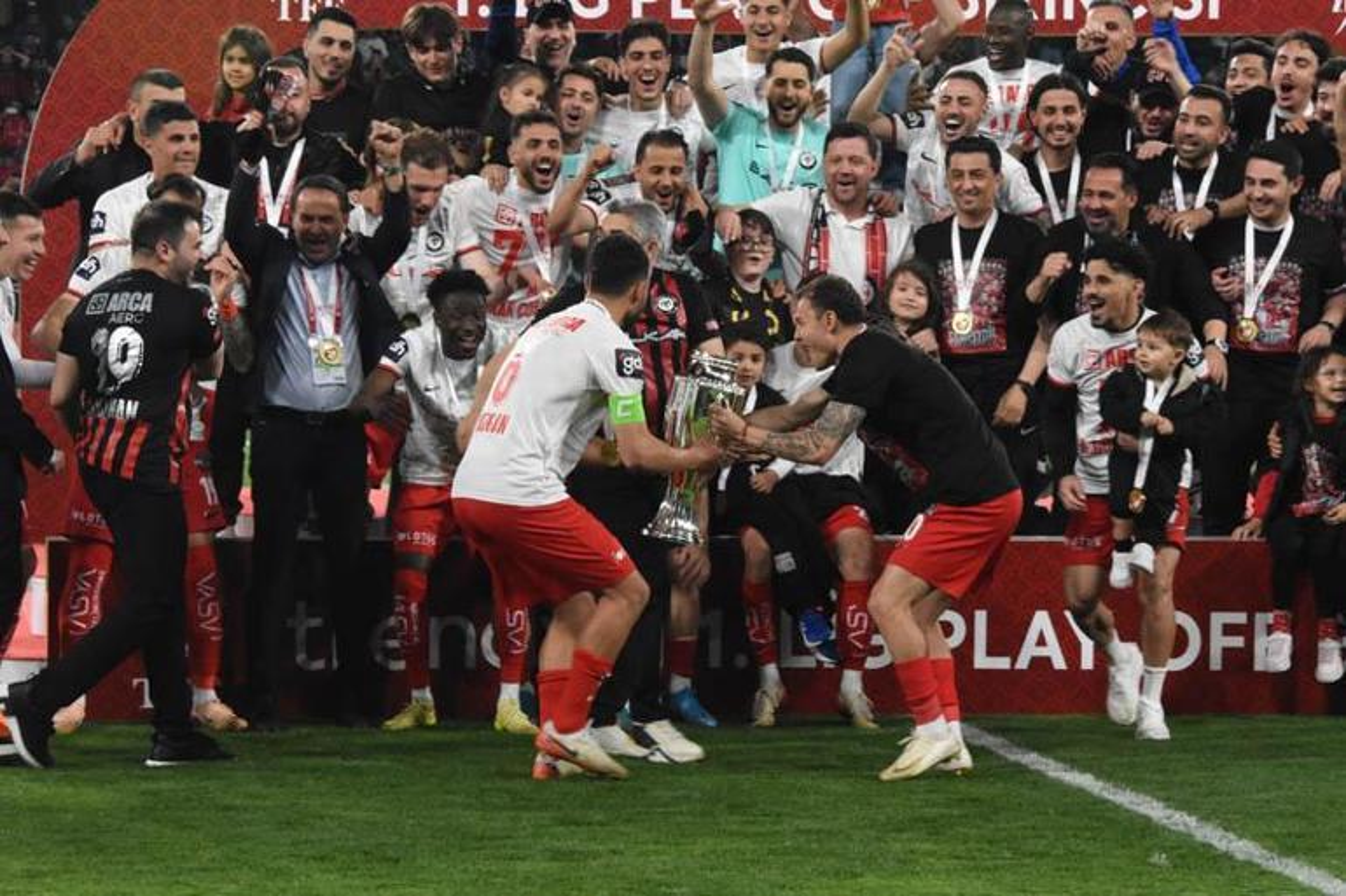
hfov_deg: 14.0
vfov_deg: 9.3
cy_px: 448
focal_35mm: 147
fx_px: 5495
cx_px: 673
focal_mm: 98
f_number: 10
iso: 3200
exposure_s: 1/160
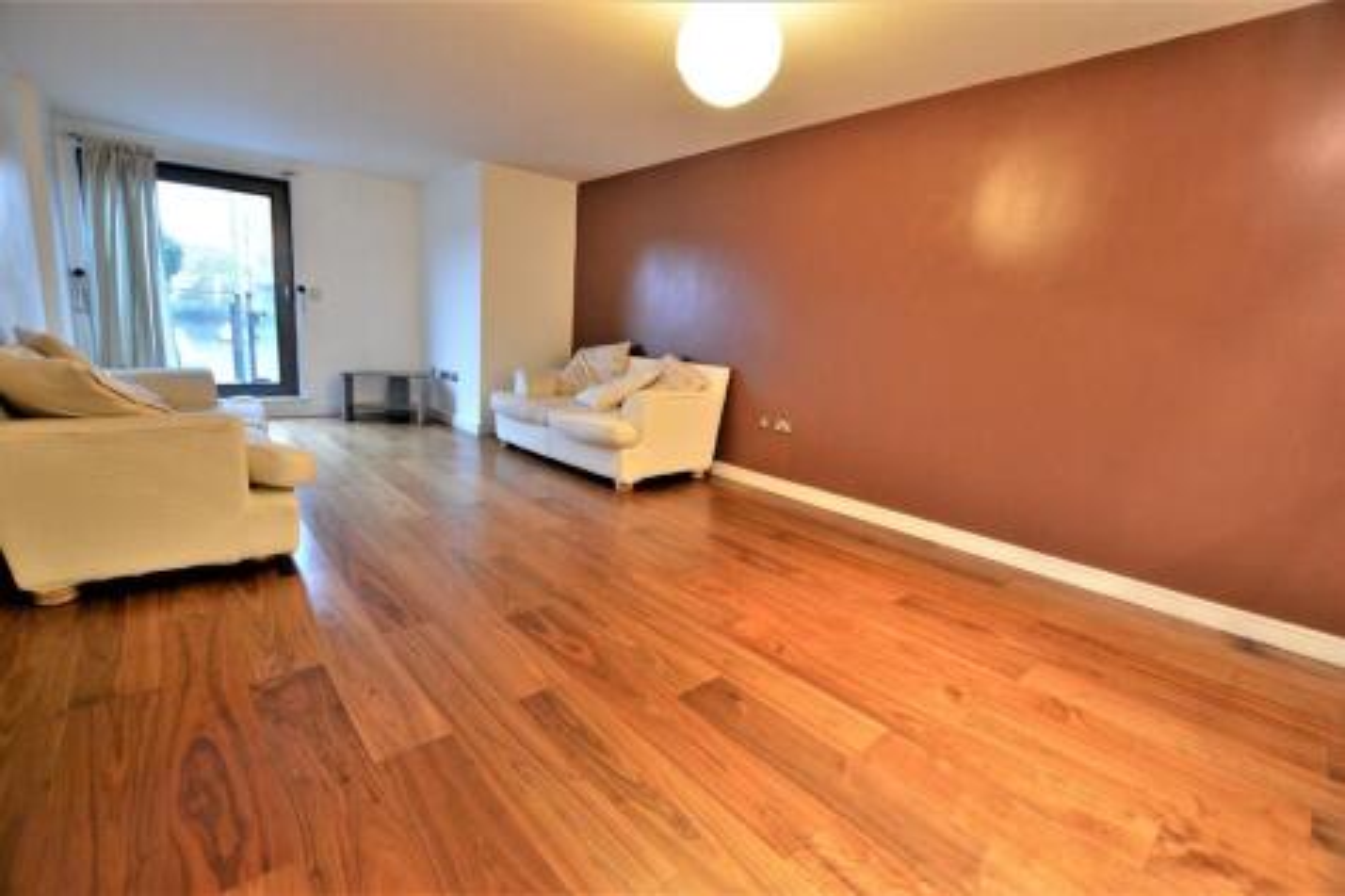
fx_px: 560
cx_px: 672
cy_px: 448
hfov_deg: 100.4
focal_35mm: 15
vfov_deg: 77.3
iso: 2500
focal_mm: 10
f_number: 3.5
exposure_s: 1/60
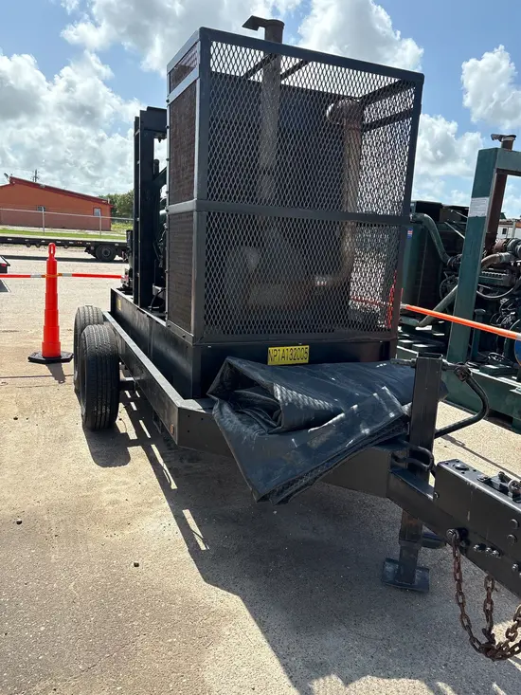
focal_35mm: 26
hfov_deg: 53.1
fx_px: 522
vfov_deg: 67.3
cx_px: 260
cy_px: 348
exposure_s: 1/2865
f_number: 1.6
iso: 64
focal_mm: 5.96
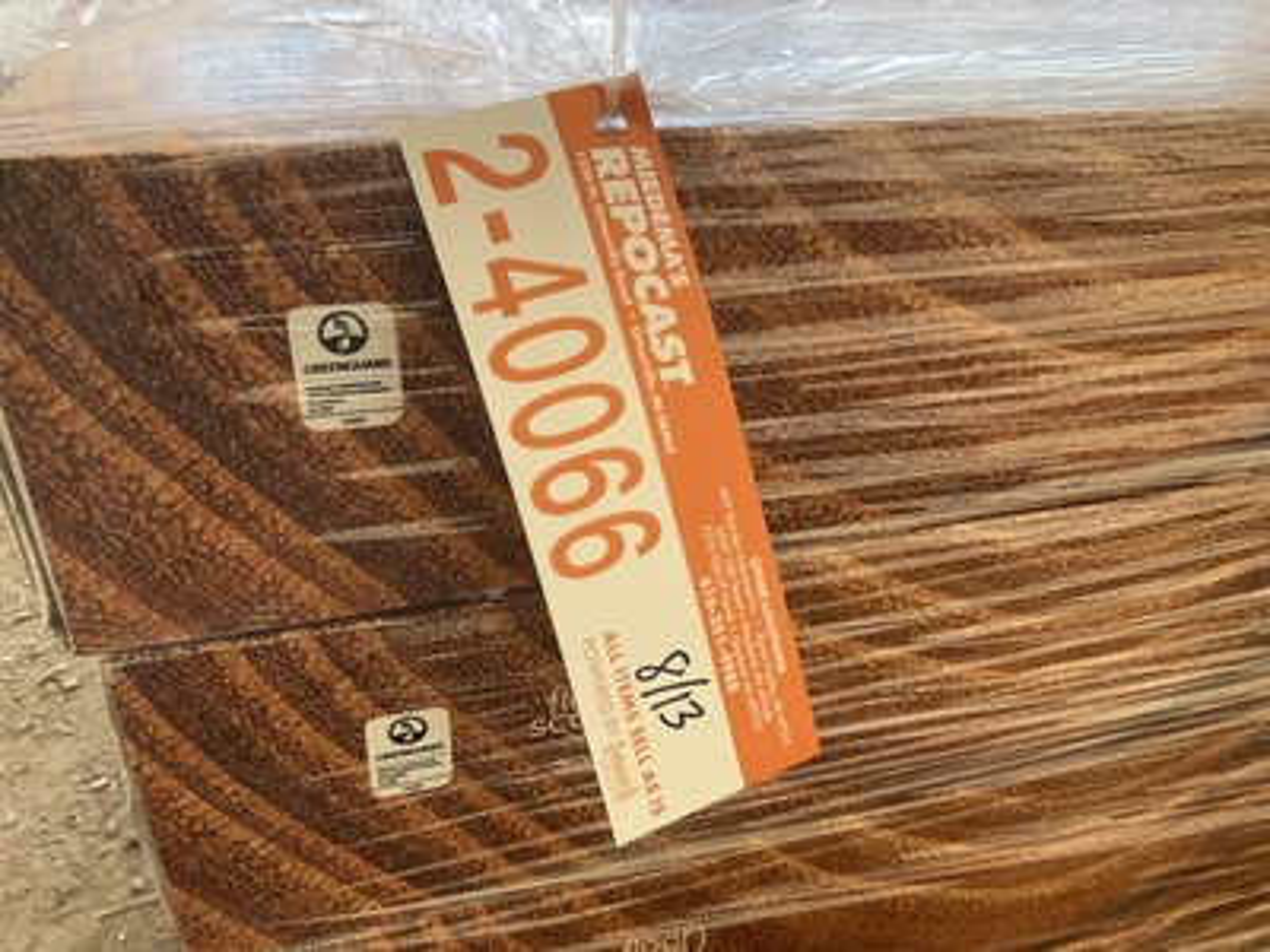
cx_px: 635
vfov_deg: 48.2
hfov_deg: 61.7
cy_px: 476
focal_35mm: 29
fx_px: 1064
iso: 32
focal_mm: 3
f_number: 1.8
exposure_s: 1/122
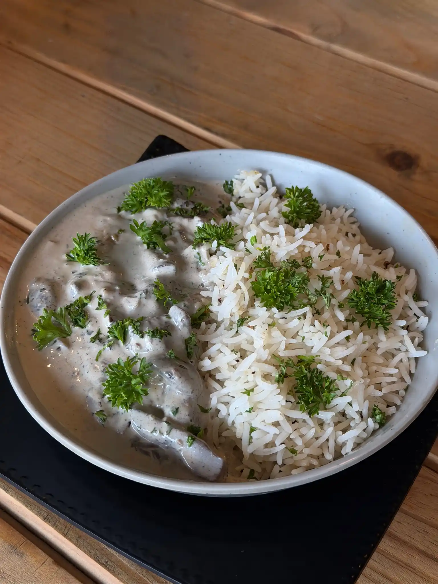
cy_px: 292
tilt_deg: -47.6
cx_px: 219
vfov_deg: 39.7
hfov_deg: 30.3
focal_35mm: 48
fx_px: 810
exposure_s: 1/100
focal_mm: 6.76
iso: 50
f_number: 1.78
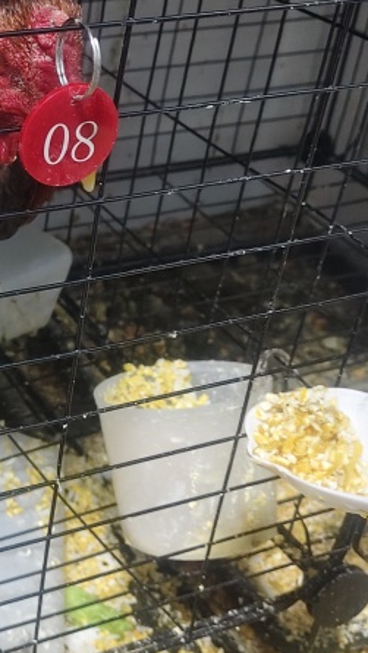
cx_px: -114
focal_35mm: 60
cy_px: 276
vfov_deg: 34.8
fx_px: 1040
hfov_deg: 18.6
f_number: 1.88
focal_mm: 5.56
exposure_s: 1/50
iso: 1159
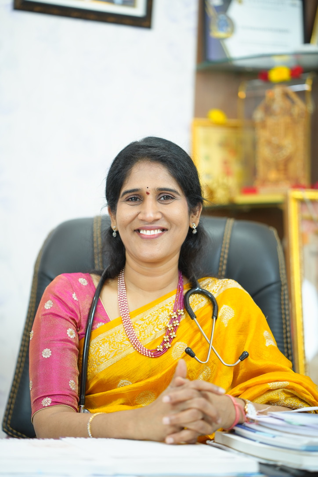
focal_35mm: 85
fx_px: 1126
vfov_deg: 23.9
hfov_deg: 16.1
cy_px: 238
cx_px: 159
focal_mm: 85
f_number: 2
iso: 800
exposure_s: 1/320
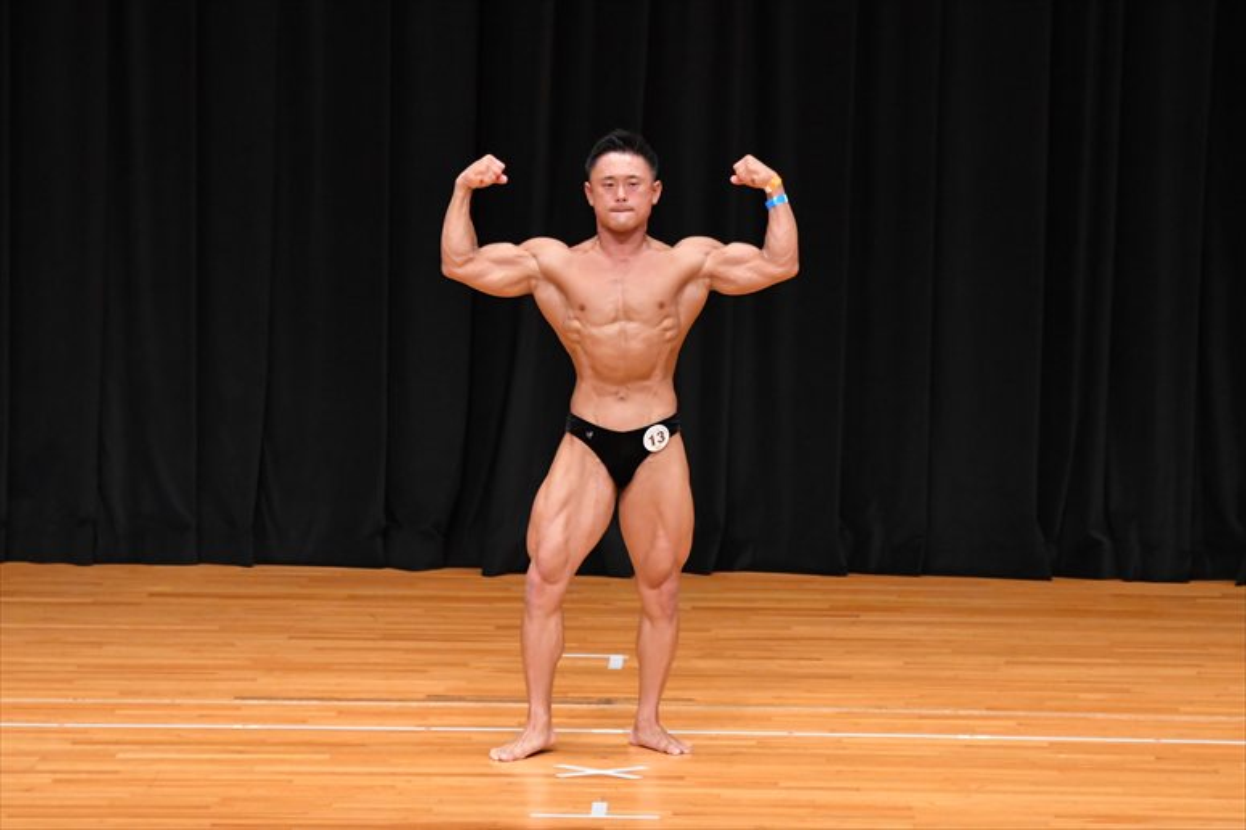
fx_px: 8303
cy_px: 415
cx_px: 623
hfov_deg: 8.6
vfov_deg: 5.7
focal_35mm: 240
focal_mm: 160
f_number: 5.6
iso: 4000
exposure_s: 1/400
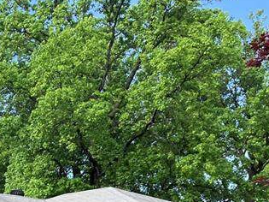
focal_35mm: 91
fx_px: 707
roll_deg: -0.2
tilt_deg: +0.5
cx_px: -61
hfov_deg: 20.1
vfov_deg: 15.0
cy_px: 309
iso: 32
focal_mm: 3.99
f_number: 1.8
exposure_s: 1/546
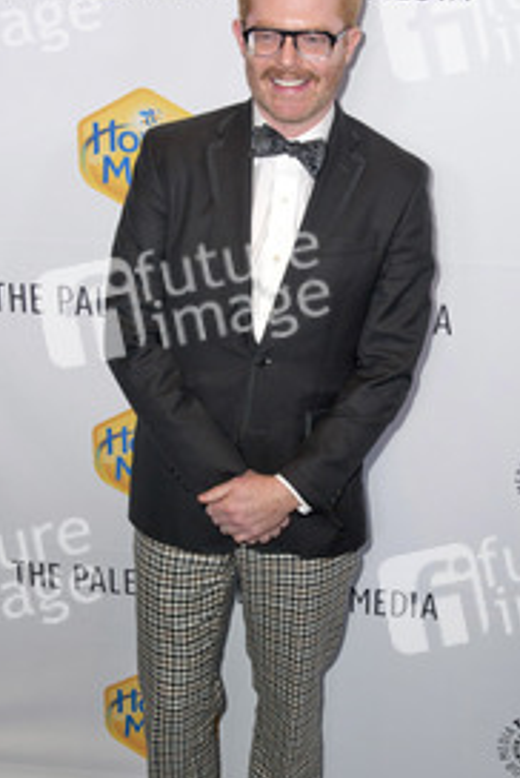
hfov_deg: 27.1
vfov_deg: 39.5
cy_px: 443
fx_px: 1081
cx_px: 267
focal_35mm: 50
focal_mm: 34
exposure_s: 1/400
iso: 500
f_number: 4.5
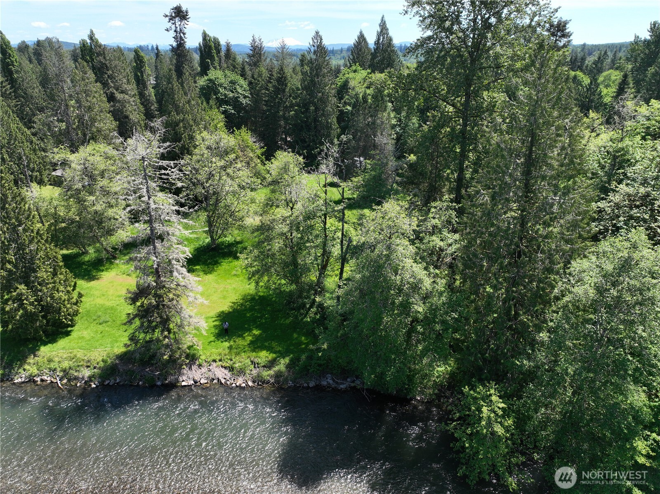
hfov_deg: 71.6
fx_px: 457
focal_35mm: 24
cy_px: 247
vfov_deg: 56.8
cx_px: 330
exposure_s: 1/1600
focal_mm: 12.29
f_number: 2.8
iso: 200
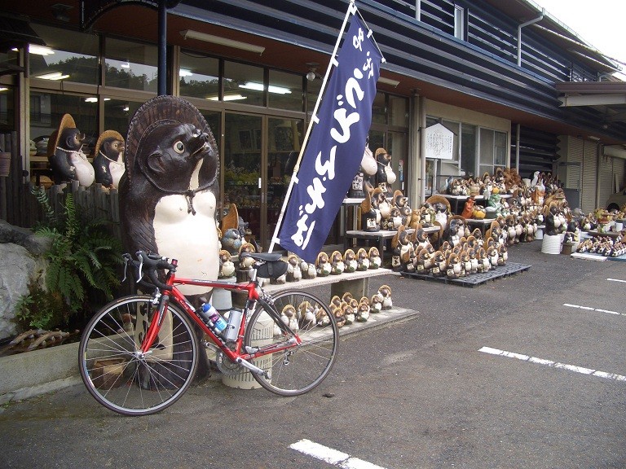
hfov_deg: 52.6
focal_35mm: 35
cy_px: 234
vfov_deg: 40.7
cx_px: 313
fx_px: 633
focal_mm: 5.8
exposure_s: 1/125
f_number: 2.6
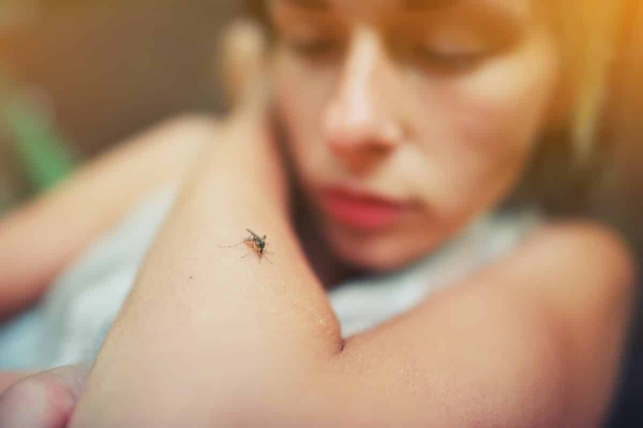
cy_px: 214
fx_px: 428
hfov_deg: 73.8
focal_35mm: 24
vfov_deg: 53.1
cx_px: 322
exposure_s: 1/320
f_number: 1.4
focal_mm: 24
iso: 1600
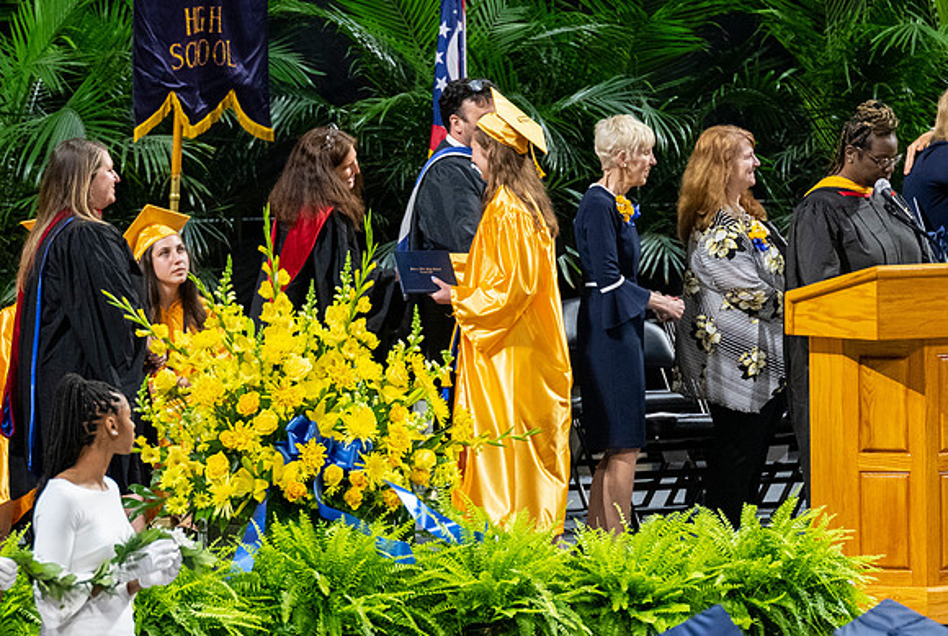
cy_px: 366
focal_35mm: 404
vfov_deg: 3.4
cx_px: 523
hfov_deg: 5.1
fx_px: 10657
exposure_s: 1/200
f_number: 4
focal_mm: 200
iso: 2000
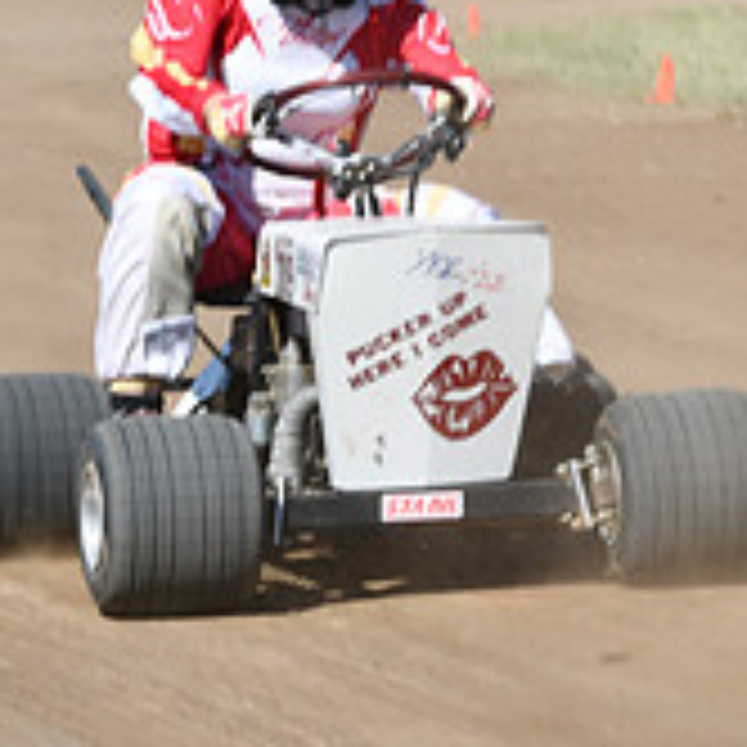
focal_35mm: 402
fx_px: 9815
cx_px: 940
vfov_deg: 4.4
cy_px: 371
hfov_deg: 4.3
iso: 100
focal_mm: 90
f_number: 8
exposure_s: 1/250
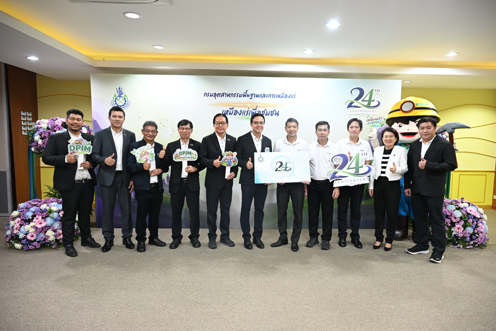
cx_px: 248
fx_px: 331
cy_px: 166
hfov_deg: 73.7
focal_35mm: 24
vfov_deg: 53.1
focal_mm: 24
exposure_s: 1/30
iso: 1600
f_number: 4
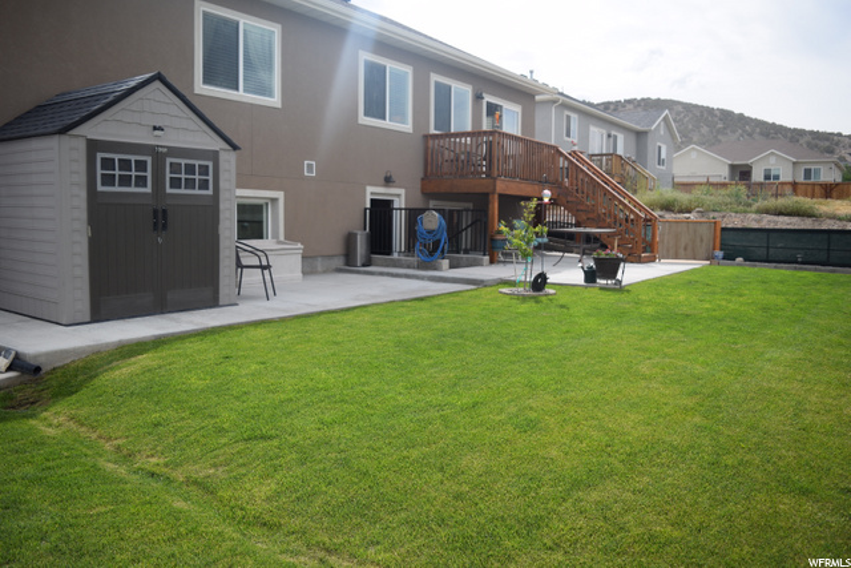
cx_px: 426
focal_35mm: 27
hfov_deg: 67.4
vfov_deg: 48.0
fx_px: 638
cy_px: 284
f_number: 4
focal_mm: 18
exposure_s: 1/800
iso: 100
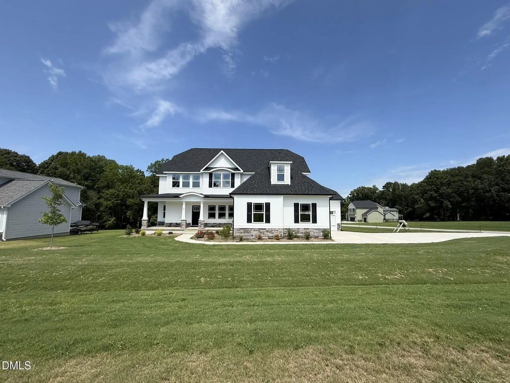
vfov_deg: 85.7
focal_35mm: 14
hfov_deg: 102.1
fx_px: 206
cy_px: 192
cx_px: 255
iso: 50
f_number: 2.2
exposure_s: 1/2611
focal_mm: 2.22
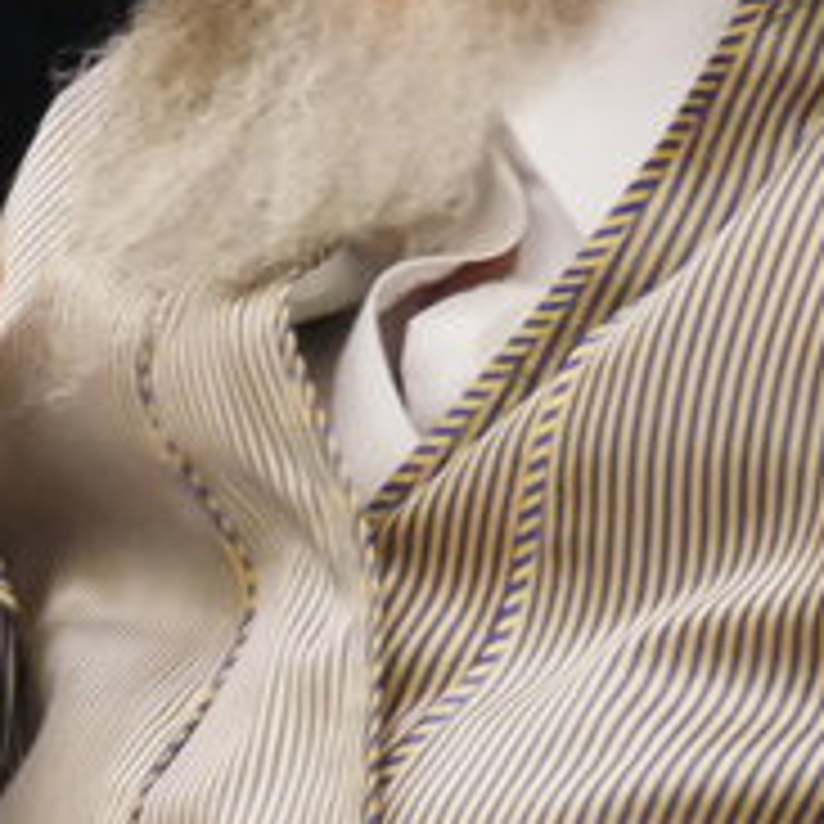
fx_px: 16105
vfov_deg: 2.9
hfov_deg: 2.9
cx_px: -955
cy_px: 56
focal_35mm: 598
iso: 1600
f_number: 5
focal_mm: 33.7
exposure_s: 1/80
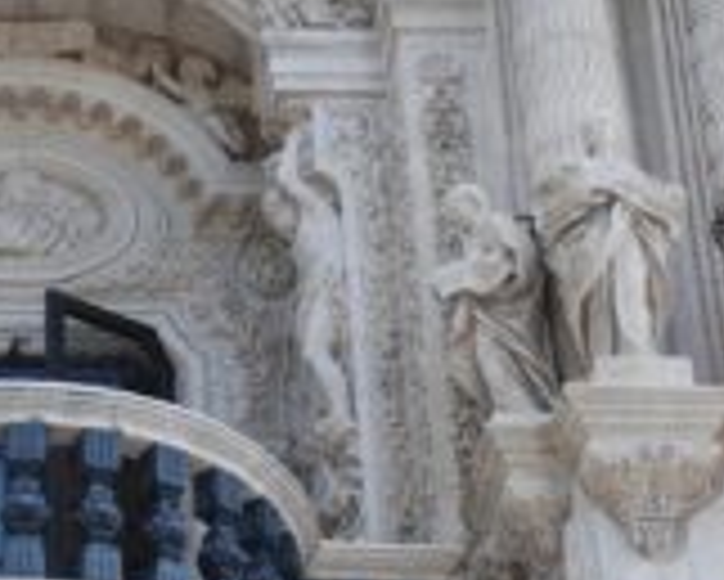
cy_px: 456
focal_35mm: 118
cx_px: 18
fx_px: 2540
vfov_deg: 13.0
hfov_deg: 15.9
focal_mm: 27
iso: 125
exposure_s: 1/125
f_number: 5.6
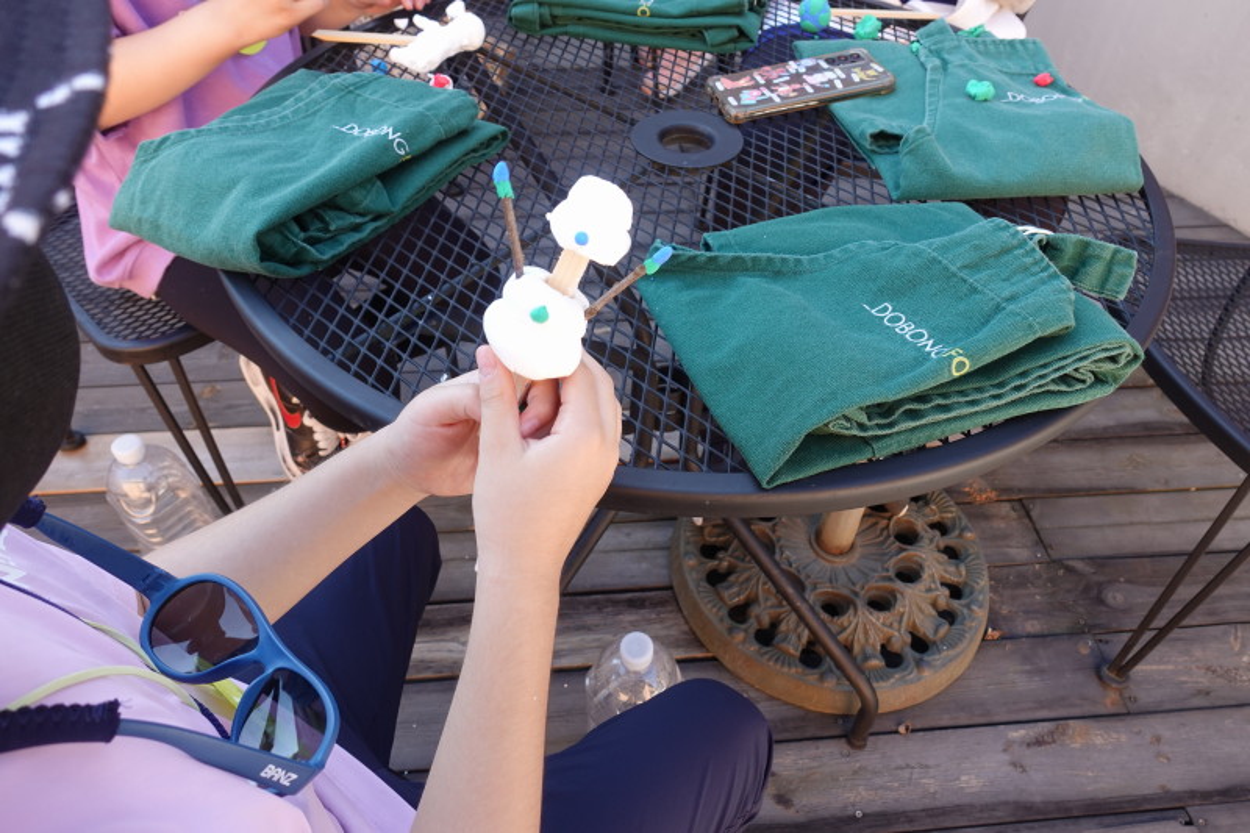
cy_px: 416
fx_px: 833
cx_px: 625
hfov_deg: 73.8
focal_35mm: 24
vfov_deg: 53.1
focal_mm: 8.8
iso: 125
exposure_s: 1/80
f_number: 4
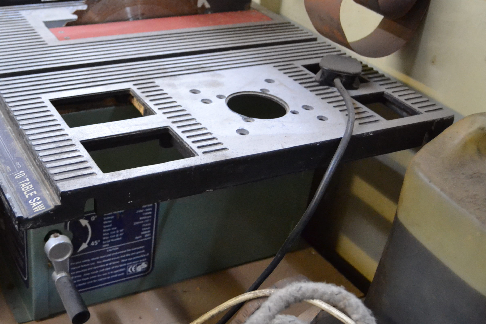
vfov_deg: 27.1
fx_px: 671
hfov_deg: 39.2
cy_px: 143
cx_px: 155
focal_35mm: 50
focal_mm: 23
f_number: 3.8
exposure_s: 1/40
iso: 3200
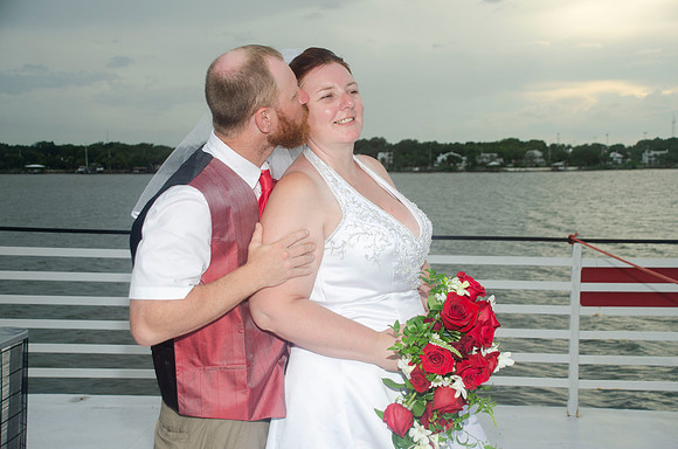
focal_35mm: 48
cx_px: 339
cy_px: 224
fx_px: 902
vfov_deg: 27.9
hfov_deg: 41.2
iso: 100
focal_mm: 32
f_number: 5.6
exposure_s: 1/250
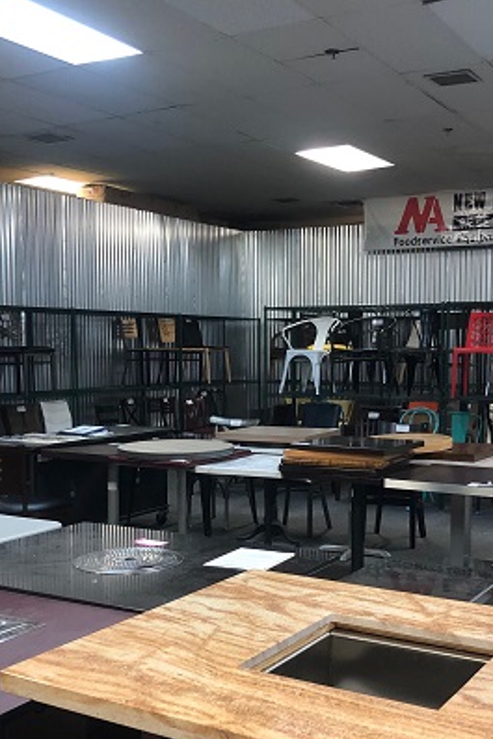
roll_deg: -0.4
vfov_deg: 44.2
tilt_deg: -6.2
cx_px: 286
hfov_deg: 30.5
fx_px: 903
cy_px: 454
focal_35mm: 44
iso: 100
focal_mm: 3.99
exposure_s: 1/15
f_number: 1.8
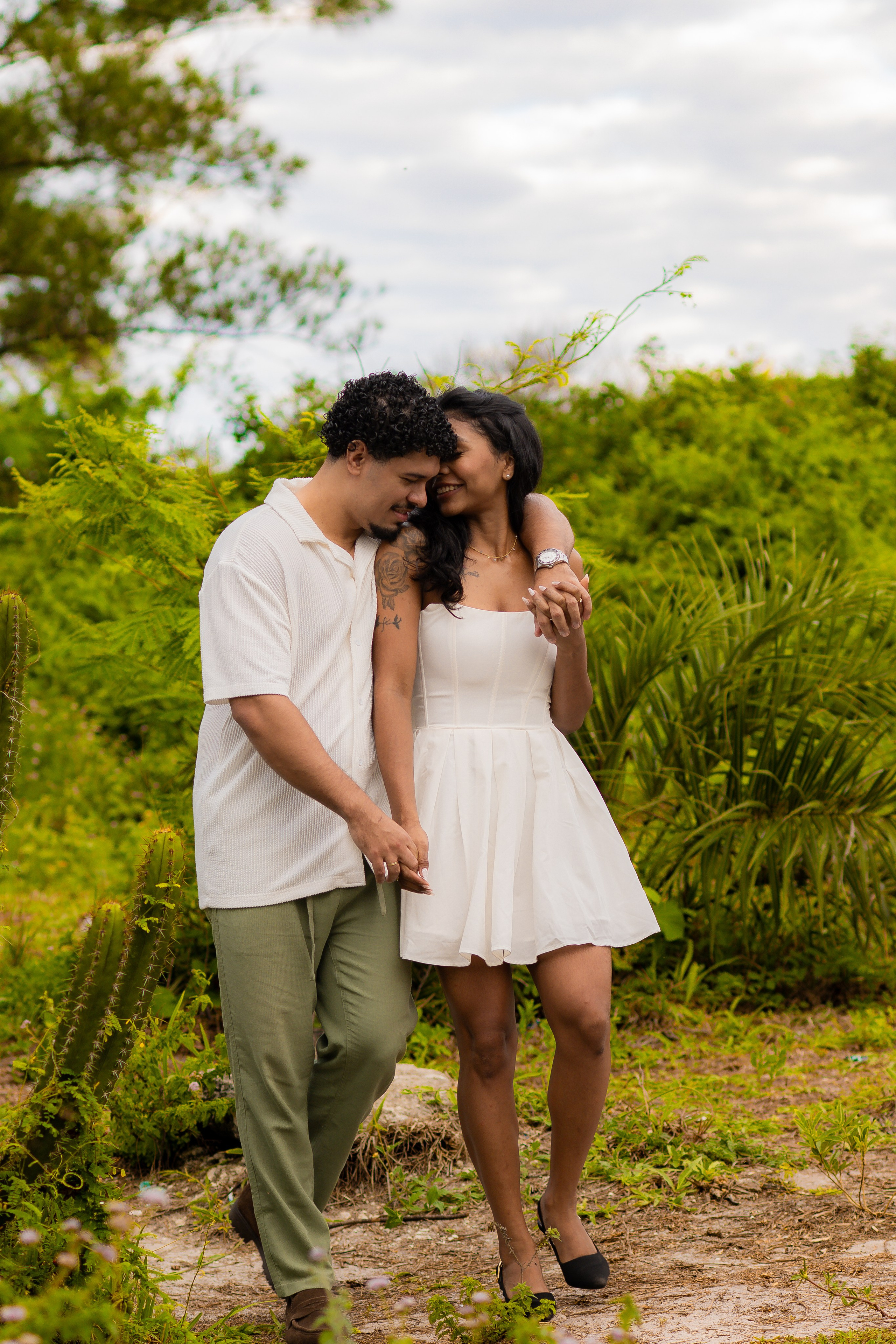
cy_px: 672
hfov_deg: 10.8
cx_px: 448
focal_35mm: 128
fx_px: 4760
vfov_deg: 16.1
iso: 200
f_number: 3.2
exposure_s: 1/320
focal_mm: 85
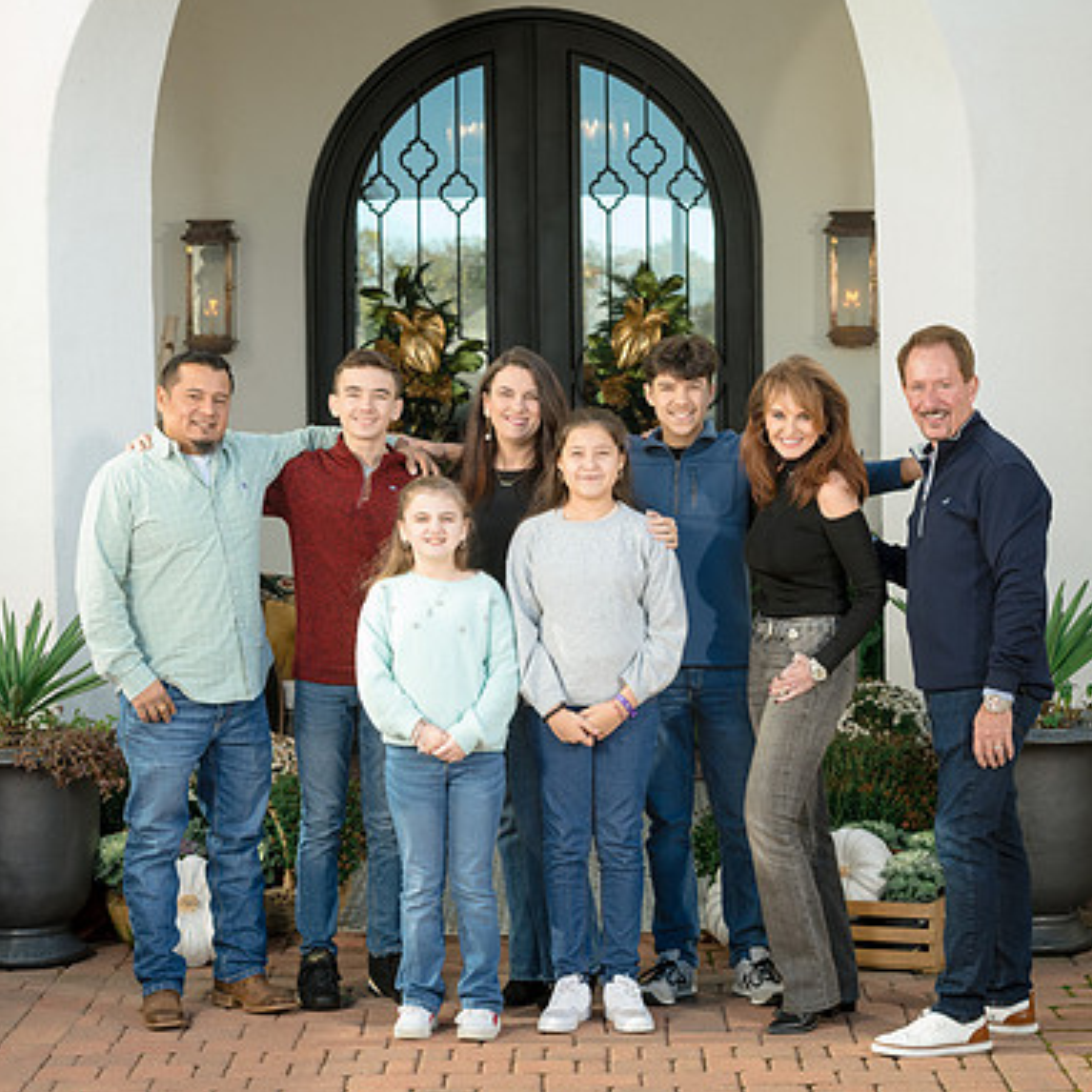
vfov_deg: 18.5
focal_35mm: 94
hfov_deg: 18.5
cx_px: 469
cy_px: 564
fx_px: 3355
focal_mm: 70
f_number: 7.1
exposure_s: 1/250
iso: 400
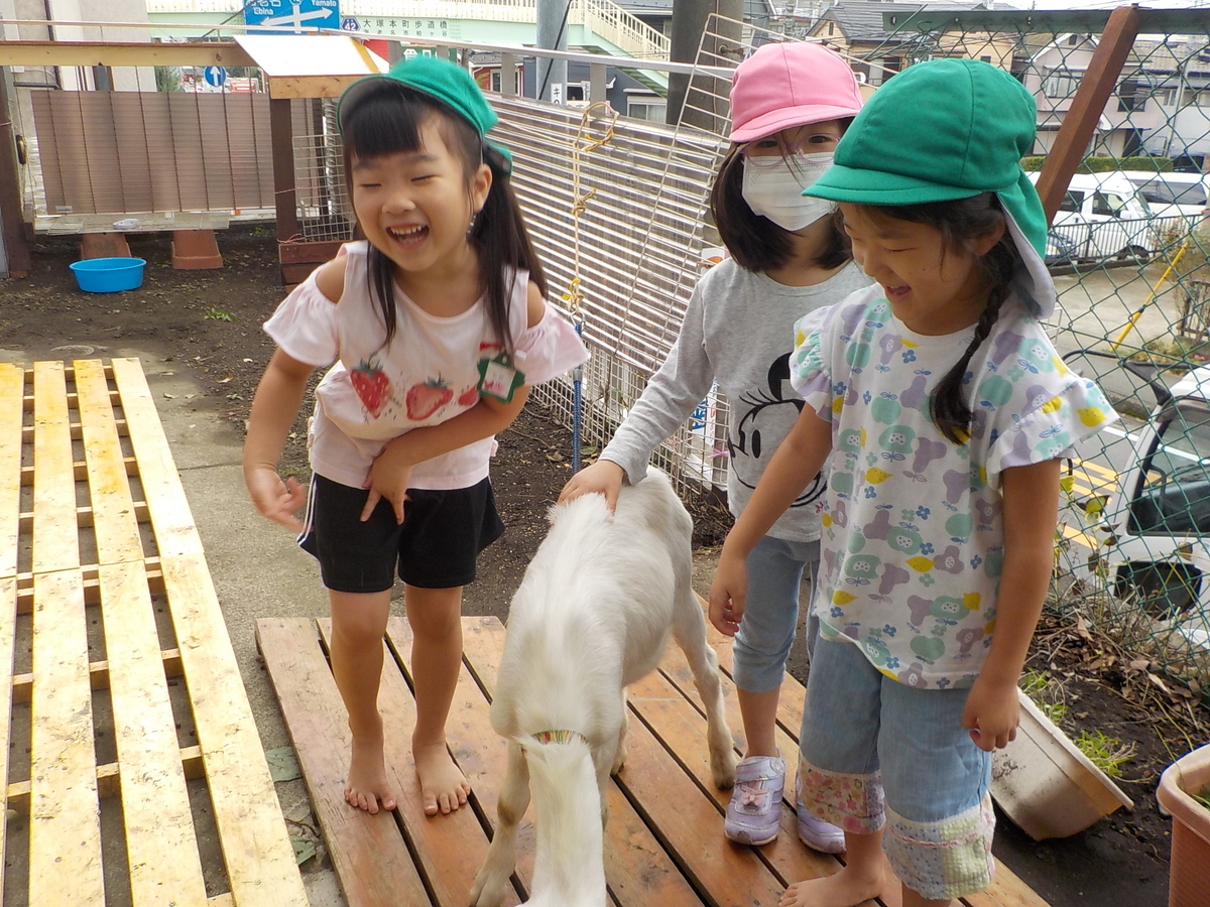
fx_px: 1049
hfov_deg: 60.0
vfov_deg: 46.8
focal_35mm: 30
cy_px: 454
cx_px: 605
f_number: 3.3
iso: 125
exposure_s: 1/125
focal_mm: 4.1
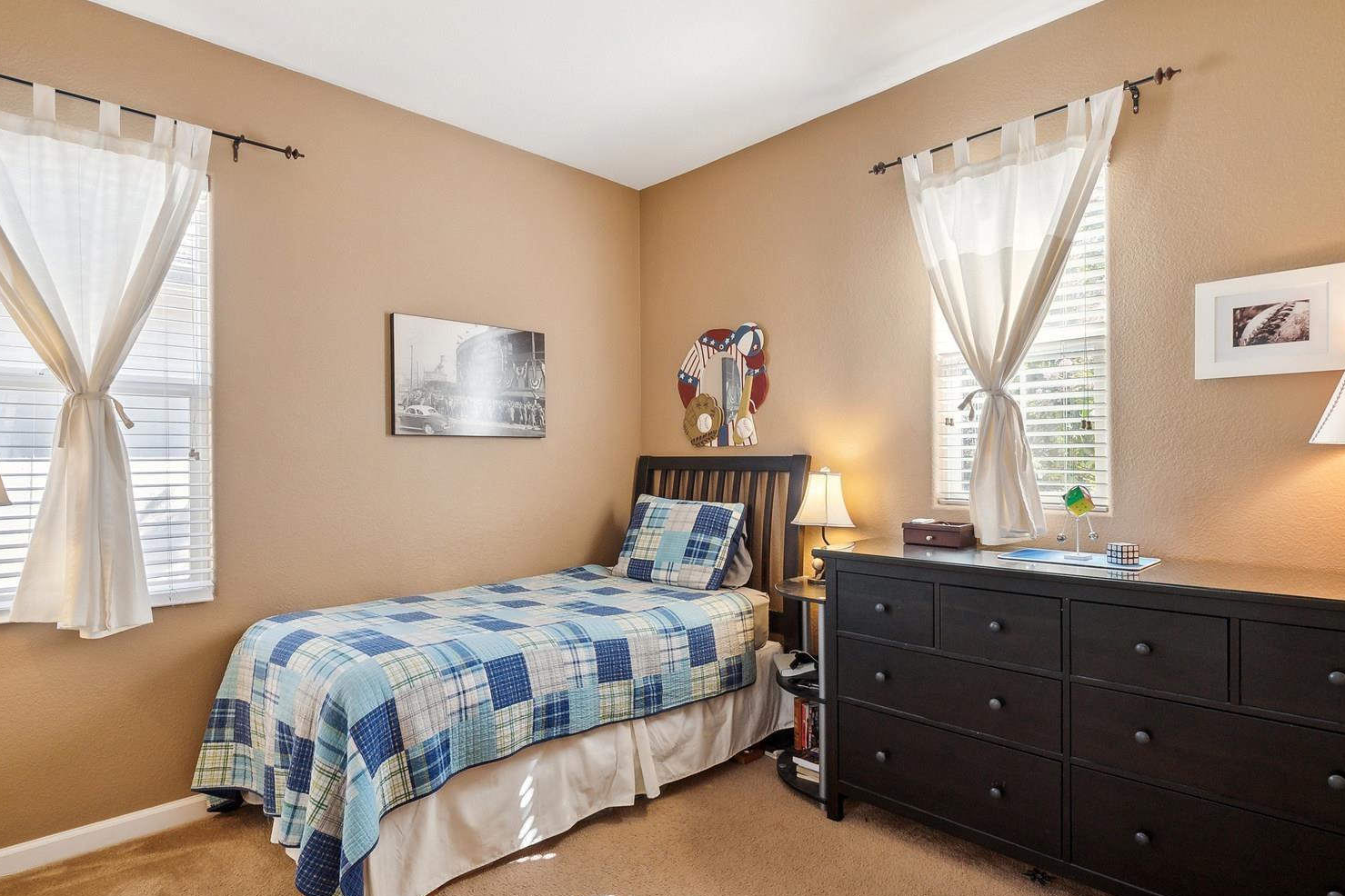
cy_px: 475
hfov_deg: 90.0
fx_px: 672
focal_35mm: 18
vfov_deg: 67.3
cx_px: 657
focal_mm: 13
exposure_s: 1/60
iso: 400
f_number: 4
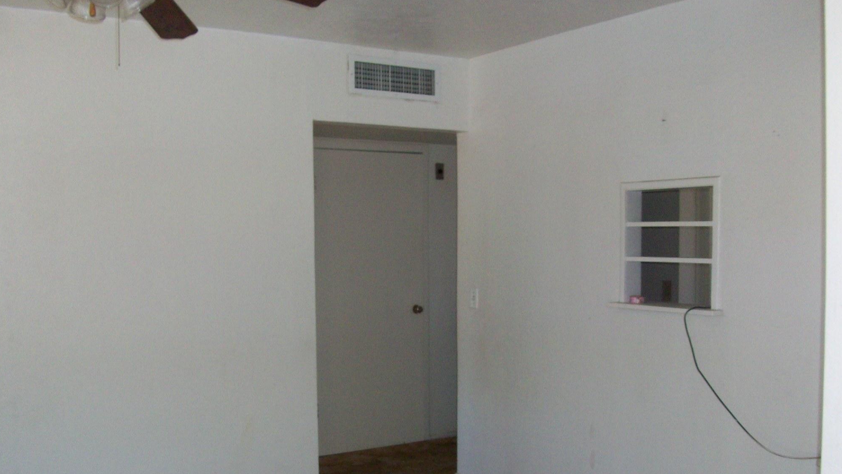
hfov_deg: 52.8
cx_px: 427
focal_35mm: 38
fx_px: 848
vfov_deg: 31.2
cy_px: 261
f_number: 2.8
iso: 160
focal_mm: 5.7
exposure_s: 1/60
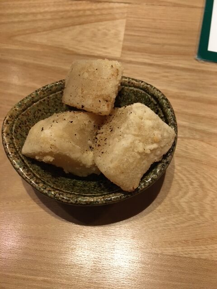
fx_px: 242
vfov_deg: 61.7
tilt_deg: -59.6
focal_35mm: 29
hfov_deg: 48.2
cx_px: 108
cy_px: 144
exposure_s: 1/30
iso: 160
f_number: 2.2
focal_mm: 4.15
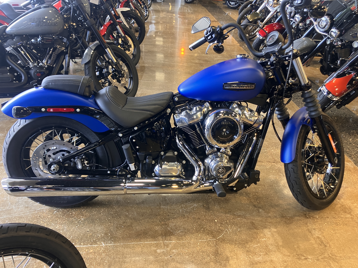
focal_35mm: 28
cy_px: 134
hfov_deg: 63.4
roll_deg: -4.3
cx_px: 179
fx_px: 290
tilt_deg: -29.1
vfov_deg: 49.7
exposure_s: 1/60
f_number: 1.8
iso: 80
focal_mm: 3.99
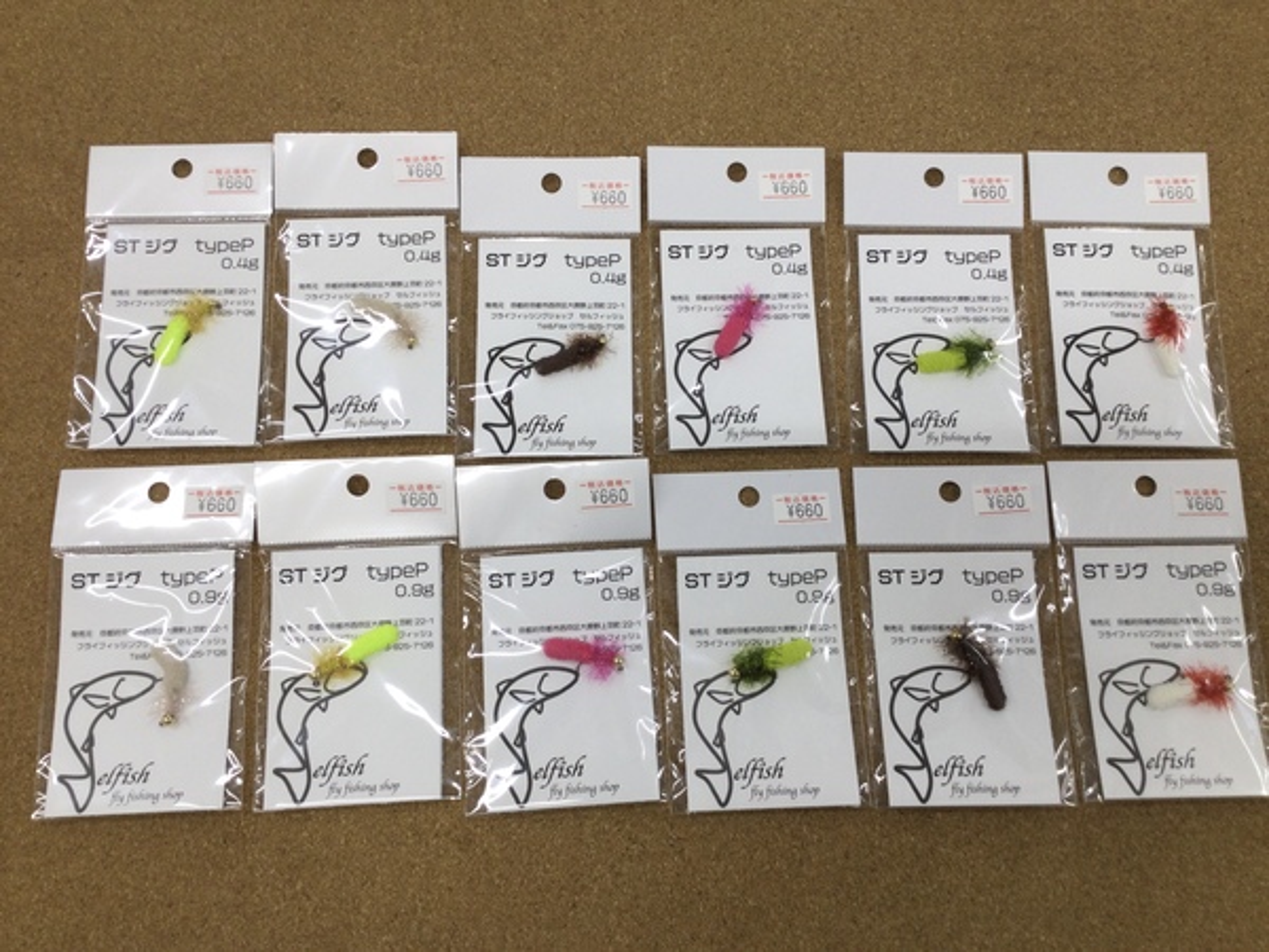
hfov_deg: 58.4
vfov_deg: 45.4
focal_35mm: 31
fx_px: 1136
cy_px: 476
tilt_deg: -76.3
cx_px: 634
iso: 25
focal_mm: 3.3
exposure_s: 1/60
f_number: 2.4
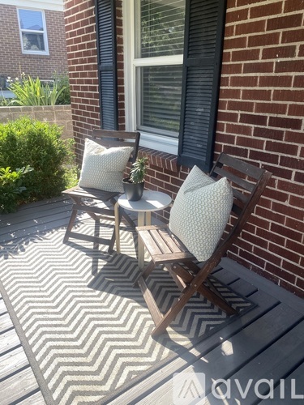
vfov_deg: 67.3
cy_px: 202
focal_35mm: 26
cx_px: 152
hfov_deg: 53.1
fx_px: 304
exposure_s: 1/633
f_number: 1.8
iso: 32
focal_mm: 4.25
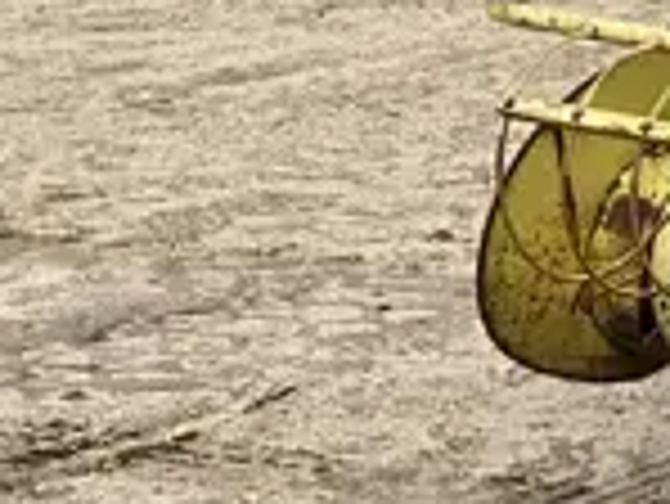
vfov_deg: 7.9
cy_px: 374
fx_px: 3622
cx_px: 1353
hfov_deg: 9.8
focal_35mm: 187
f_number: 1.8
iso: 20
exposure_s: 1/158
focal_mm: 3
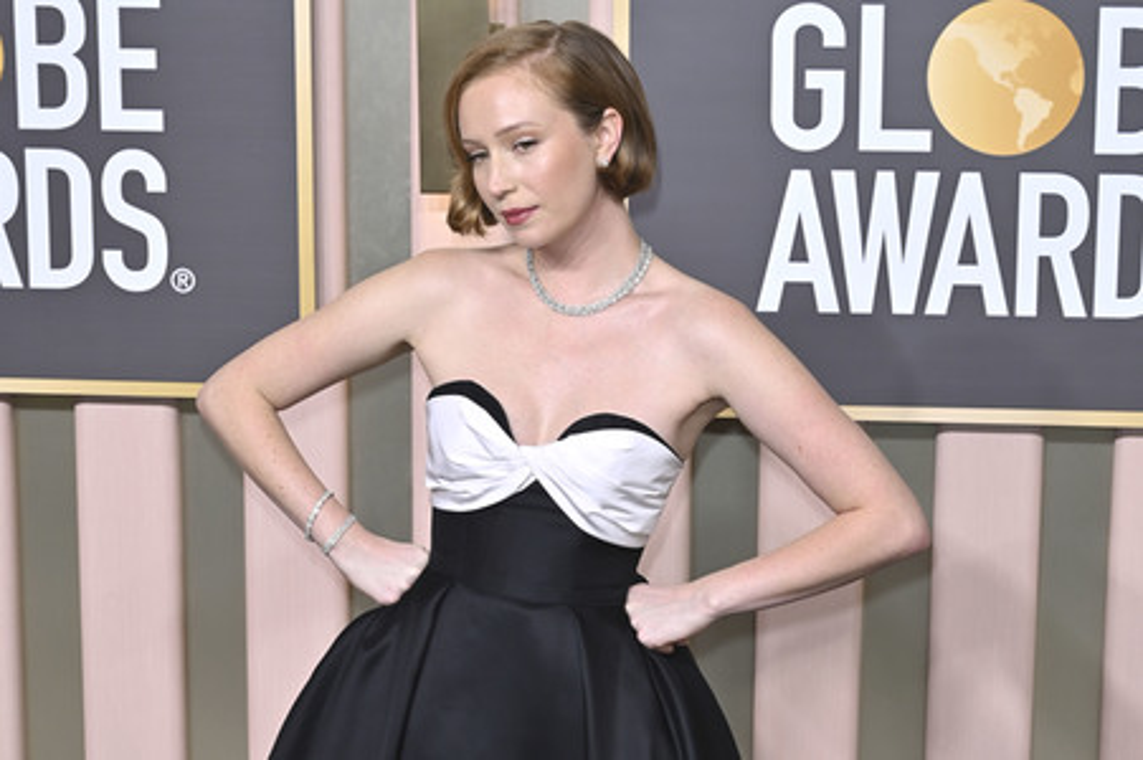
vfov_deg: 20.0
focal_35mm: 68
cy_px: 380
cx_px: 572
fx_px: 2157
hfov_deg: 29.7
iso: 320
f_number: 8
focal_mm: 68
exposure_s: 1/200
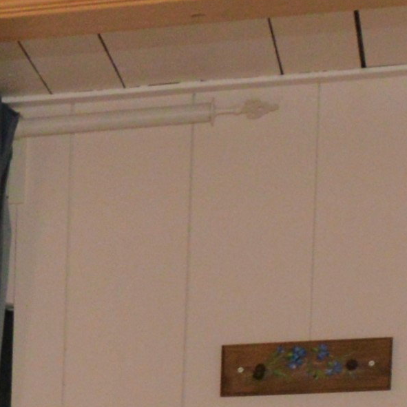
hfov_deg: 7.3
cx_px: -1053
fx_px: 2594
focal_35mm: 195
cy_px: 1068
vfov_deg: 8.1
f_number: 7.1
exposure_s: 1/200
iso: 1600
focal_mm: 24
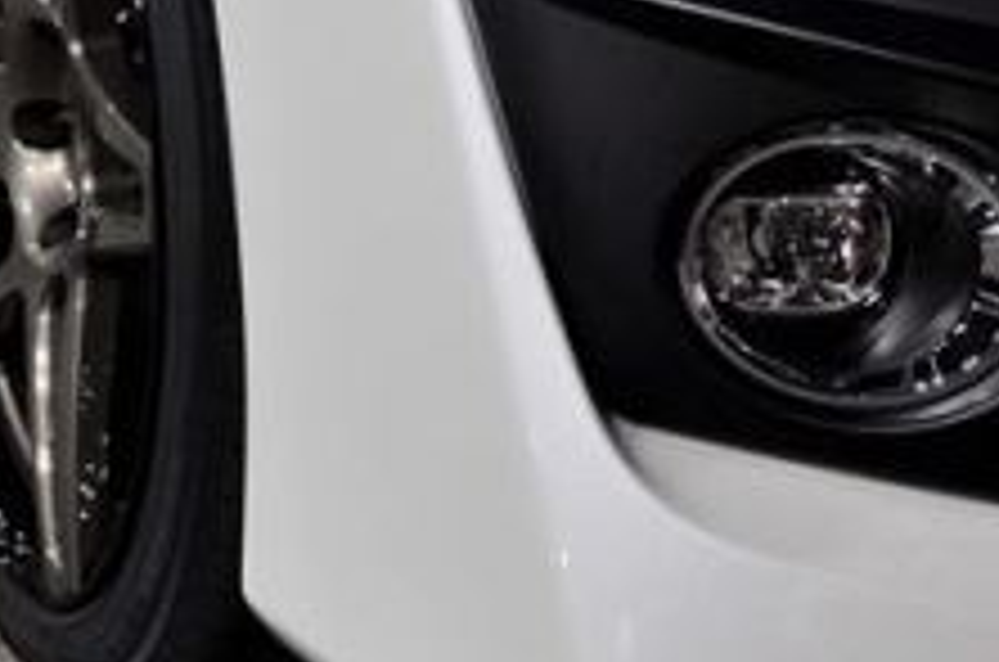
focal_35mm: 111
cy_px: 2
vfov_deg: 12.1
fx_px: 3074
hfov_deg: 18.2
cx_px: 126
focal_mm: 28
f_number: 5.6
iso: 320
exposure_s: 1/30
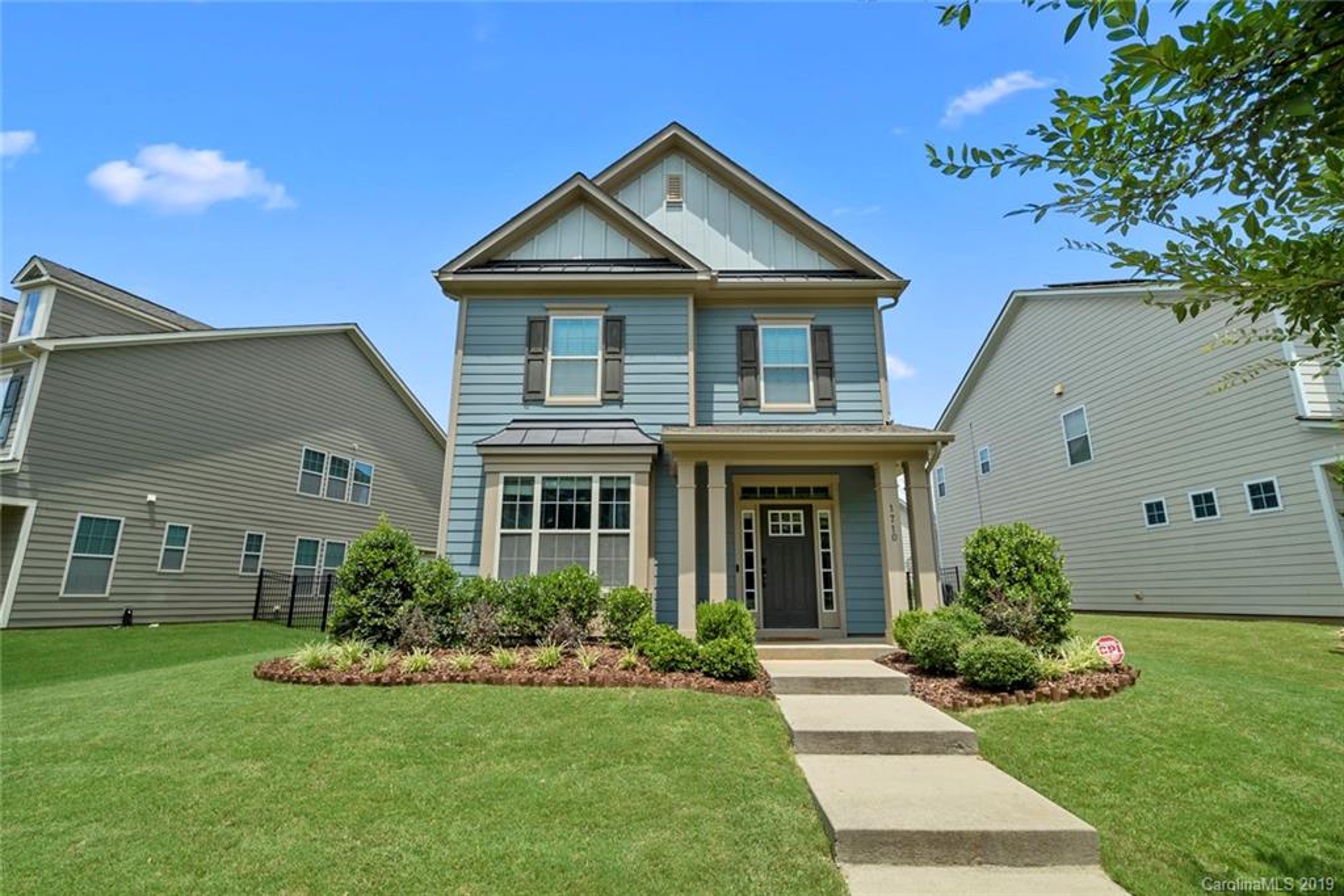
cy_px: 448
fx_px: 597
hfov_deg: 96.7
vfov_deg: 73.8
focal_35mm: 16
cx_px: 672
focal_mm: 16
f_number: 8
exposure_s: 1/250
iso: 100
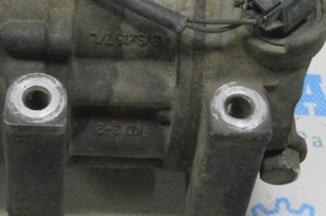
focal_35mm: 120
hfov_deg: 17.0
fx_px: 1085
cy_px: -47
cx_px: 96
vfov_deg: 11.2
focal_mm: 24
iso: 6400
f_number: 20
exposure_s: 1/15
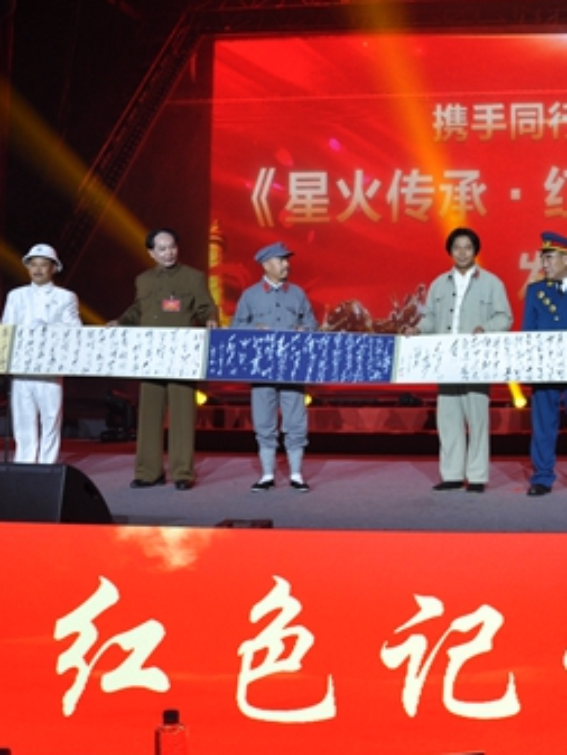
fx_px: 1091
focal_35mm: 50
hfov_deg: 27.4
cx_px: 571
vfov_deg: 38.0
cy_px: 287
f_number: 5.6
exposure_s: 1/30
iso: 400
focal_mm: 18
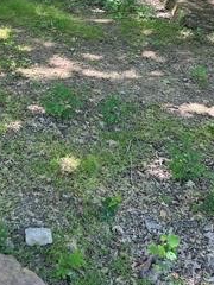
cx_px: 12
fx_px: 429
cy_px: 26
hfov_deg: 26.8
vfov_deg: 34.7
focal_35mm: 52
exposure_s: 1/185
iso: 50
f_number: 1.5
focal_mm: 5.7
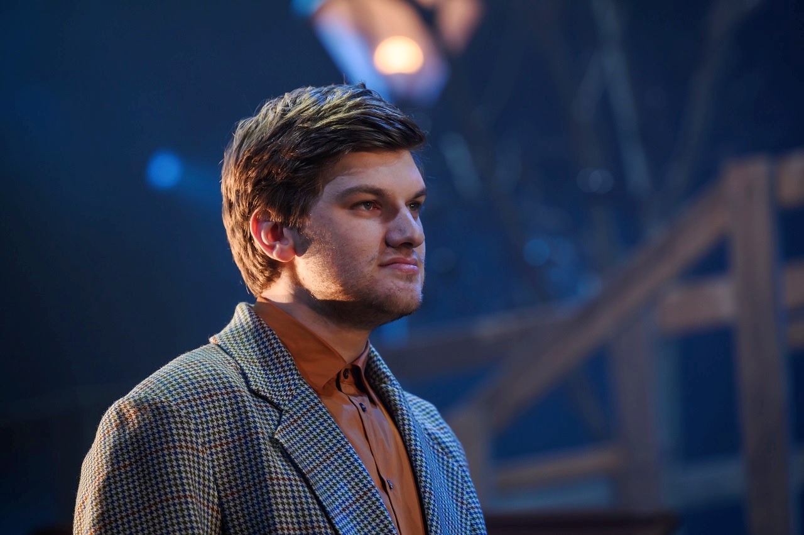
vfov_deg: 6.9
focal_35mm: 200
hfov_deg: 10.3
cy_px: 268
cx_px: 402
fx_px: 4463
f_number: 4
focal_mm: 200
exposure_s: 1/160
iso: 800
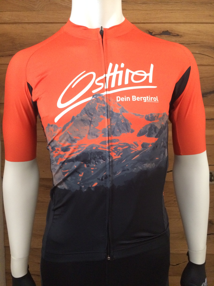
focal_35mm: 29
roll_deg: -0.4
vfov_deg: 61.7
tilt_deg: -8.2
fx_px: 239
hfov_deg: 48.2
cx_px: 107
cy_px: 143
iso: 400
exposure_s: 1/17
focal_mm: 4.15
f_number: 2.2
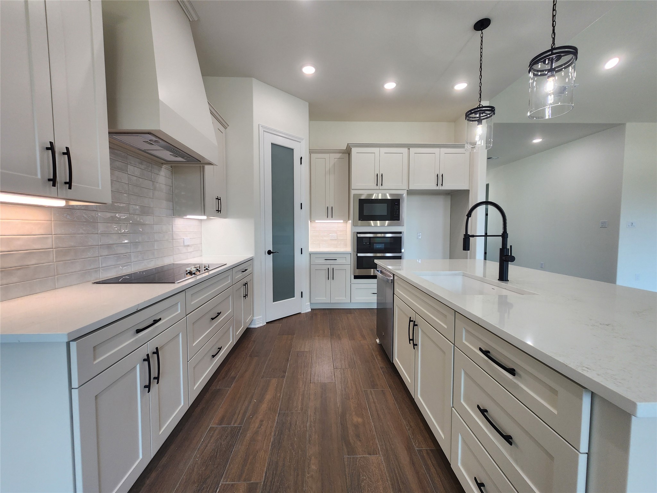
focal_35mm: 13
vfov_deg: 89.9
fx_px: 247
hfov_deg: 106.2
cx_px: 328
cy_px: 246
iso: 64
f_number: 2.2
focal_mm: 2.2
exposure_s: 1/60
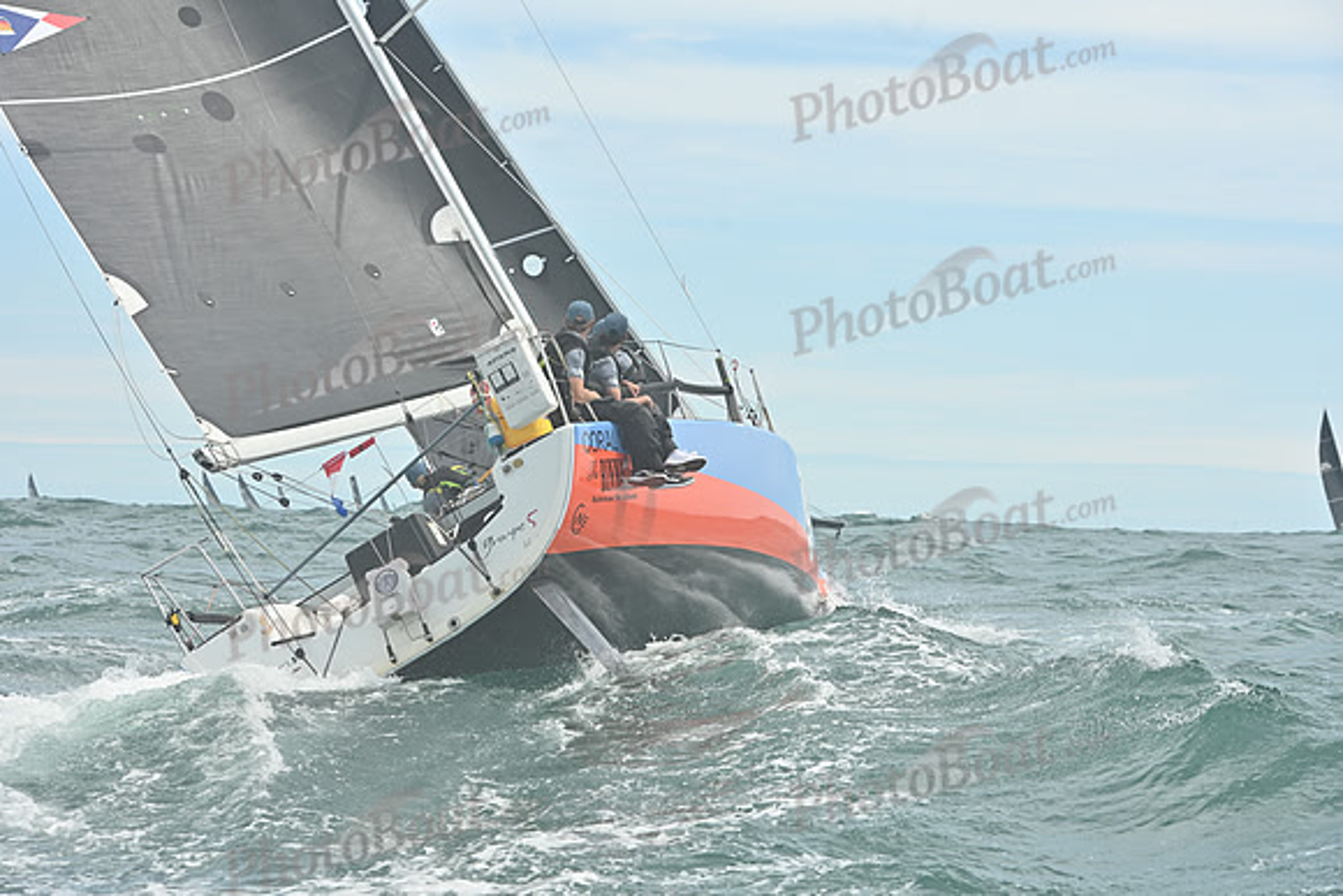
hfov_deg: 18.6
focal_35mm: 110
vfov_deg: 12.5
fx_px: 4104
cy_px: 448
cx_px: 672
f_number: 8
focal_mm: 110
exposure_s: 1/1250
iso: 320
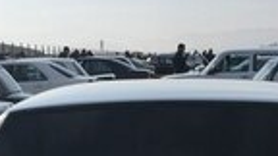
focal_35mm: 109
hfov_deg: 19.6
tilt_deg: -13.8
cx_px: 118
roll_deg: +2.1
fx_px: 803
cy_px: 237
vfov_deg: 10.7
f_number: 2.2
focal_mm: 4.15
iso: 25
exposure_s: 1/3663
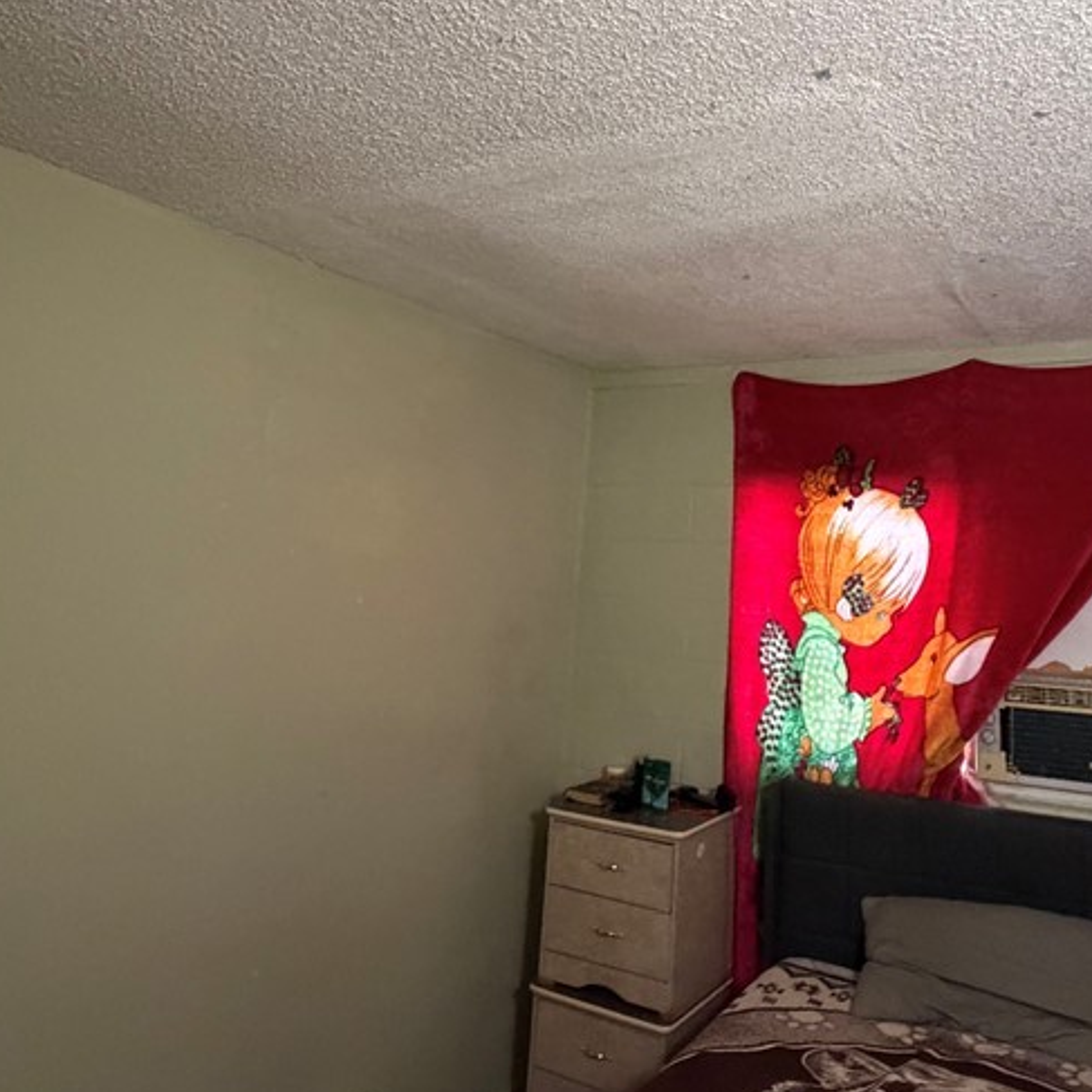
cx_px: 724
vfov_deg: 60.1
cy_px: 406
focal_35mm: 26
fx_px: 928
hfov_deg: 59.6
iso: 1000
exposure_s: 1/60
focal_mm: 2.22
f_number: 2.2
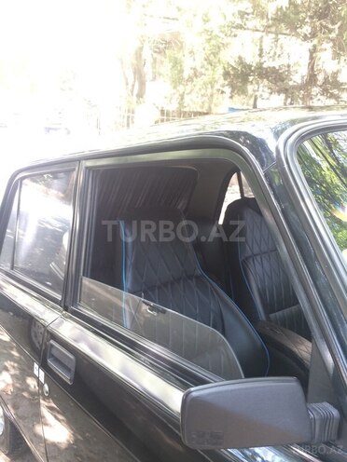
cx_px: 174
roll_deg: -3.2
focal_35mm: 29
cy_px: 231
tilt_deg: -18.2
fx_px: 388
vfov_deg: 61.7
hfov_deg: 48.2
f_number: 2.2
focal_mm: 4.15
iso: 100
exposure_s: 1/33
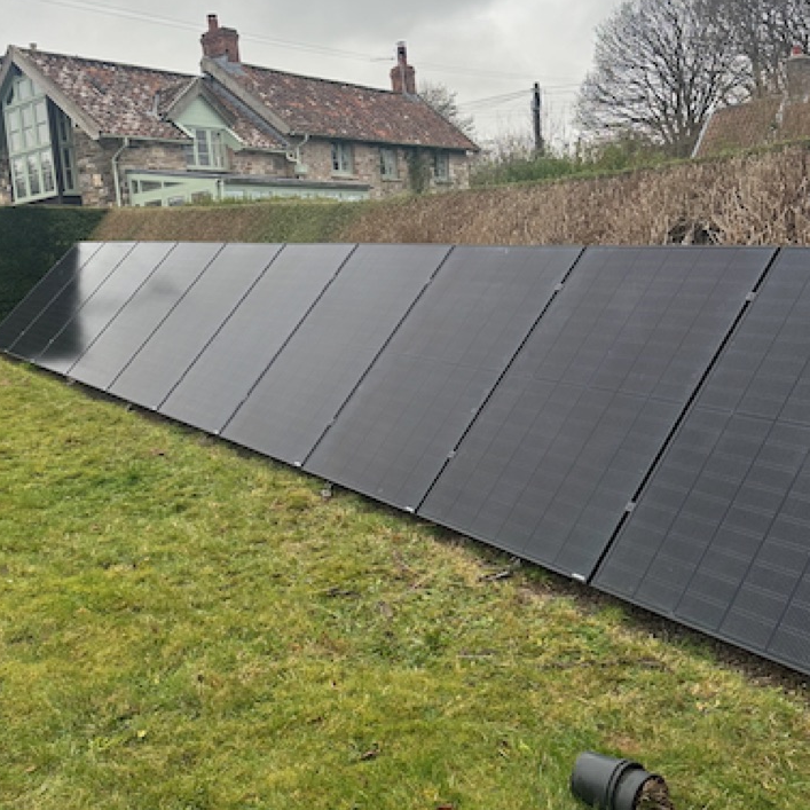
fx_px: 953
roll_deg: +5.6
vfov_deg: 45.9
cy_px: 344
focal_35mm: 36
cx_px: 400
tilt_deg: -5.3
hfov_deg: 46.0
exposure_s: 1/546
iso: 80
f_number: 1.78
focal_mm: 6.86
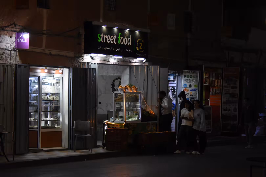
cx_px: 133
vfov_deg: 11.7
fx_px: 864
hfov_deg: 17.5
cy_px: 88
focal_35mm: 117
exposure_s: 1/400
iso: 2500
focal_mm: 78
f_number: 5.6
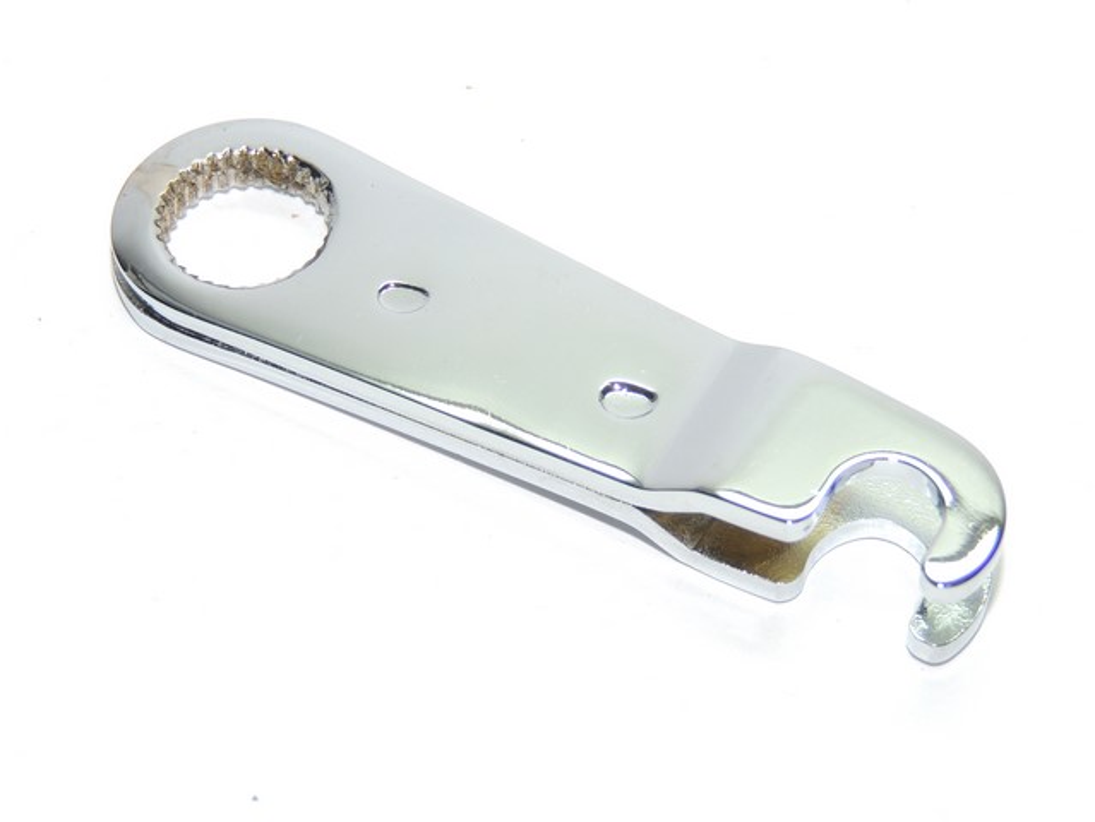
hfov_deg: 26.0
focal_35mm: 75
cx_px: 548
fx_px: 2374
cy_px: 411
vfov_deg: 19.7
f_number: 3.9
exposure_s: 1/80
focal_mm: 13.3
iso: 100
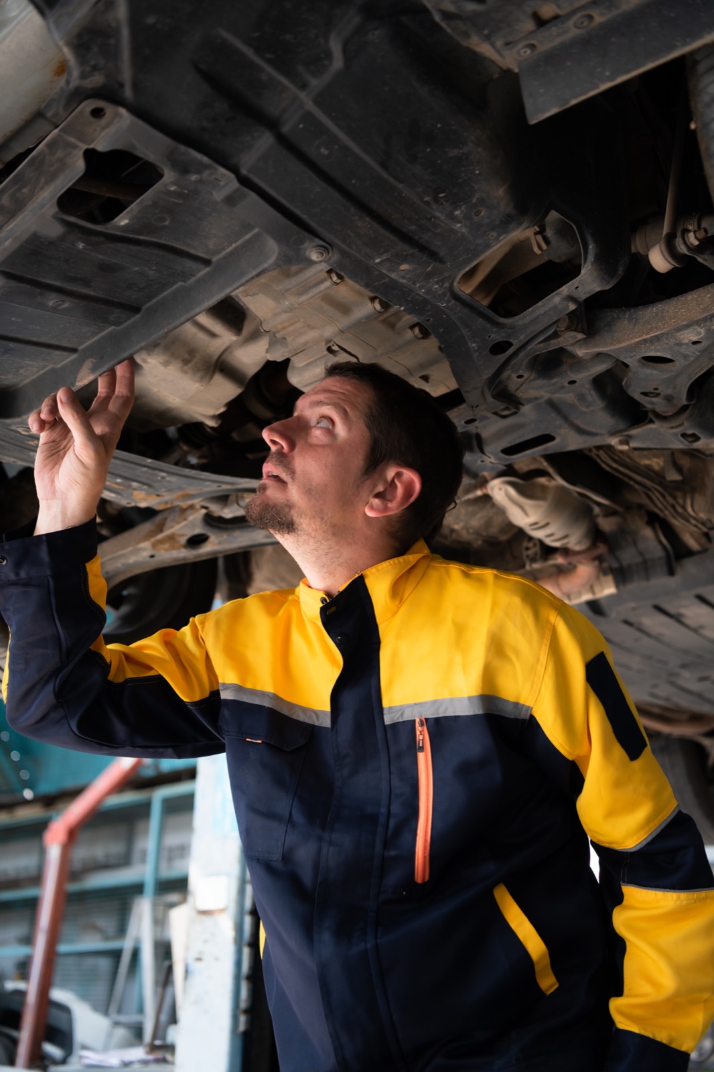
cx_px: 357
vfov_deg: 50.7
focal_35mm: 38
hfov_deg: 35.0
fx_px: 1131
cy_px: 536
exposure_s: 1/200
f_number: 2.8
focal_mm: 38
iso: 200
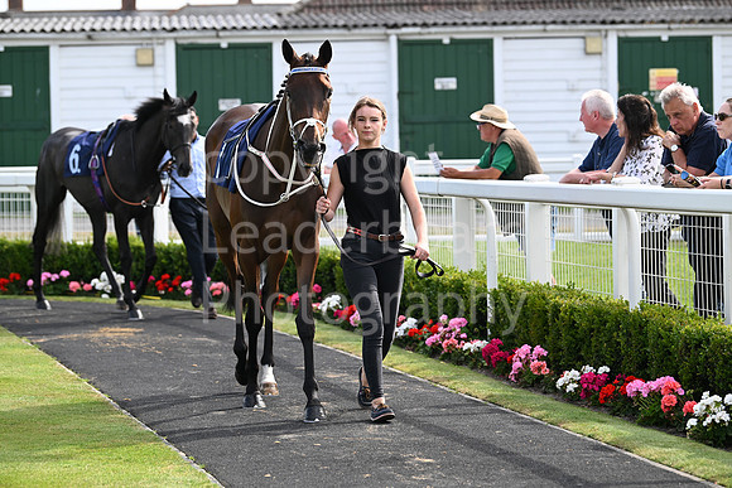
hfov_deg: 15.2
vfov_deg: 10.2
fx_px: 2746
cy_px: 244
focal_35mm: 135
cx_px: 366
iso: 400
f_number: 4.5
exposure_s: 1/1250
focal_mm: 135
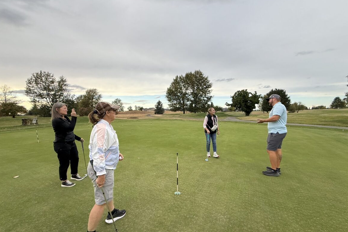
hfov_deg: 100.4
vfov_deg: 77.2
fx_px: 145
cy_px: 126
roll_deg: +1.2
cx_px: 176
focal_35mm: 15
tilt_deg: -4.4
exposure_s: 1/419
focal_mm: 2.22
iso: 50
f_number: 2.2
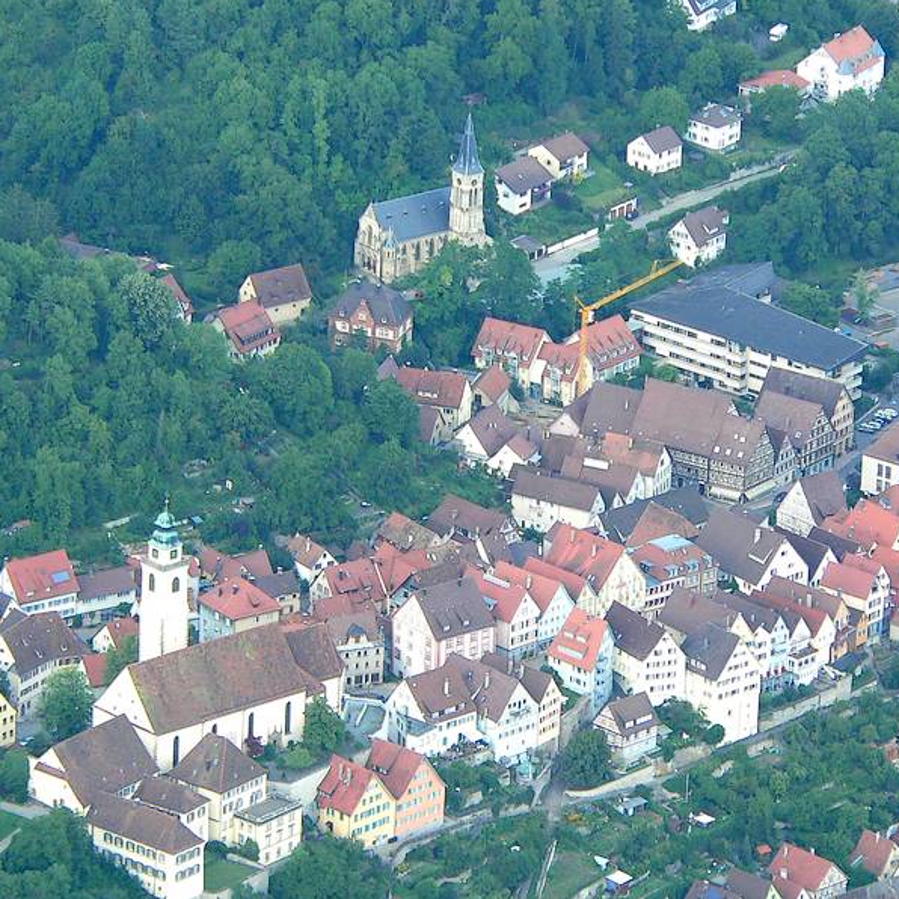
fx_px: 10137
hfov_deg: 5.1
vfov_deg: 5.1
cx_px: 457
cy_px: 448
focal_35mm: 345
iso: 200
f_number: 4
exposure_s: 1/320
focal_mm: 48.4
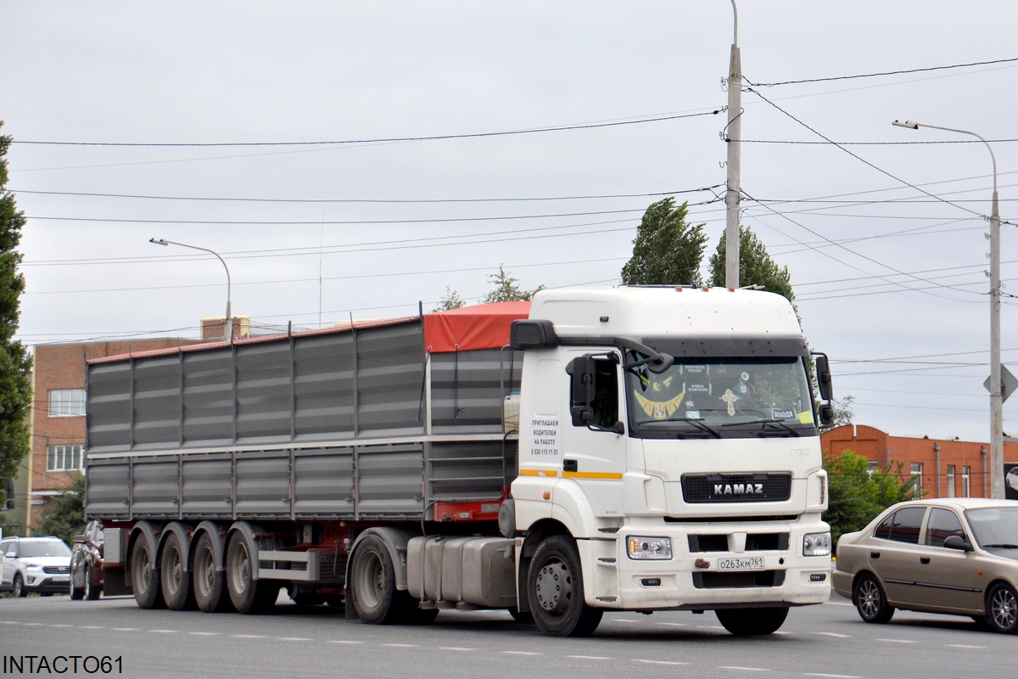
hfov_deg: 18.2
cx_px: 509
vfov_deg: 12.2
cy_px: 340
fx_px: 3181
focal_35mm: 112
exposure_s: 1/1600
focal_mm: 75
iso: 400
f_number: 5.6
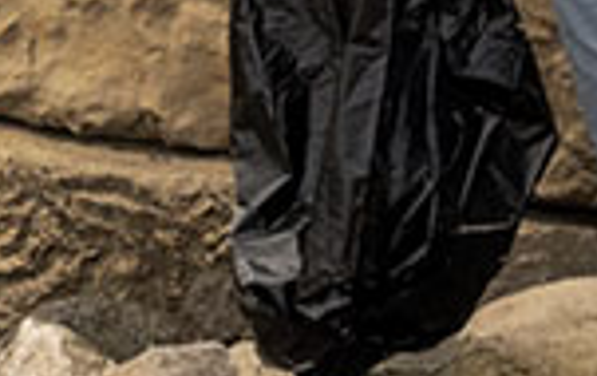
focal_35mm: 391
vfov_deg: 3.3
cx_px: -514
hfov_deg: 5.3
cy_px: -885
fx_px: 6374
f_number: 13
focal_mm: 58
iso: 3200
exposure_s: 1/2500
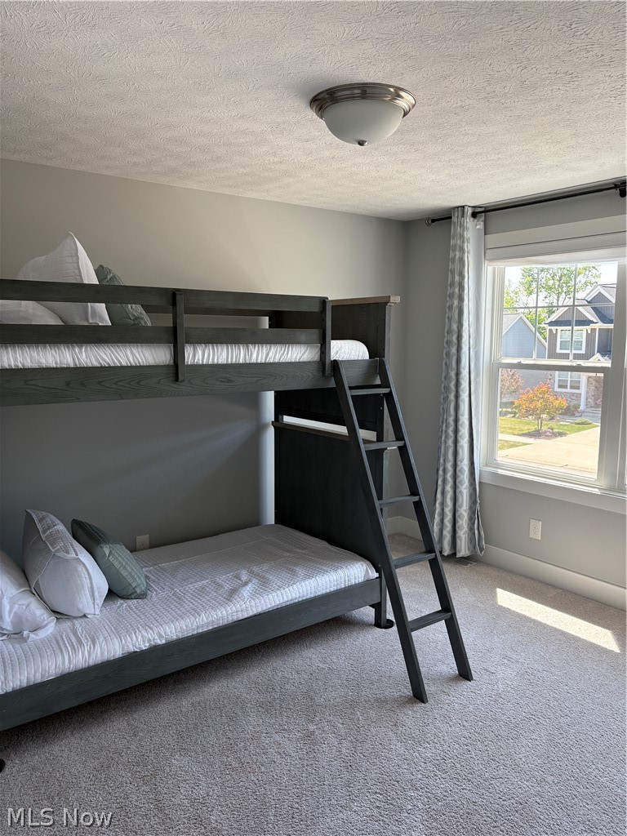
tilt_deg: -6.4
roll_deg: -0.6
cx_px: 314
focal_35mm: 26
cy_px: 418
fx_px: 628
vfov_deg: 67.3
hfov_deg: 53.1
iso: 80
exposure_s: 1/228
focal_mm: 5.96
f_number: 1.6
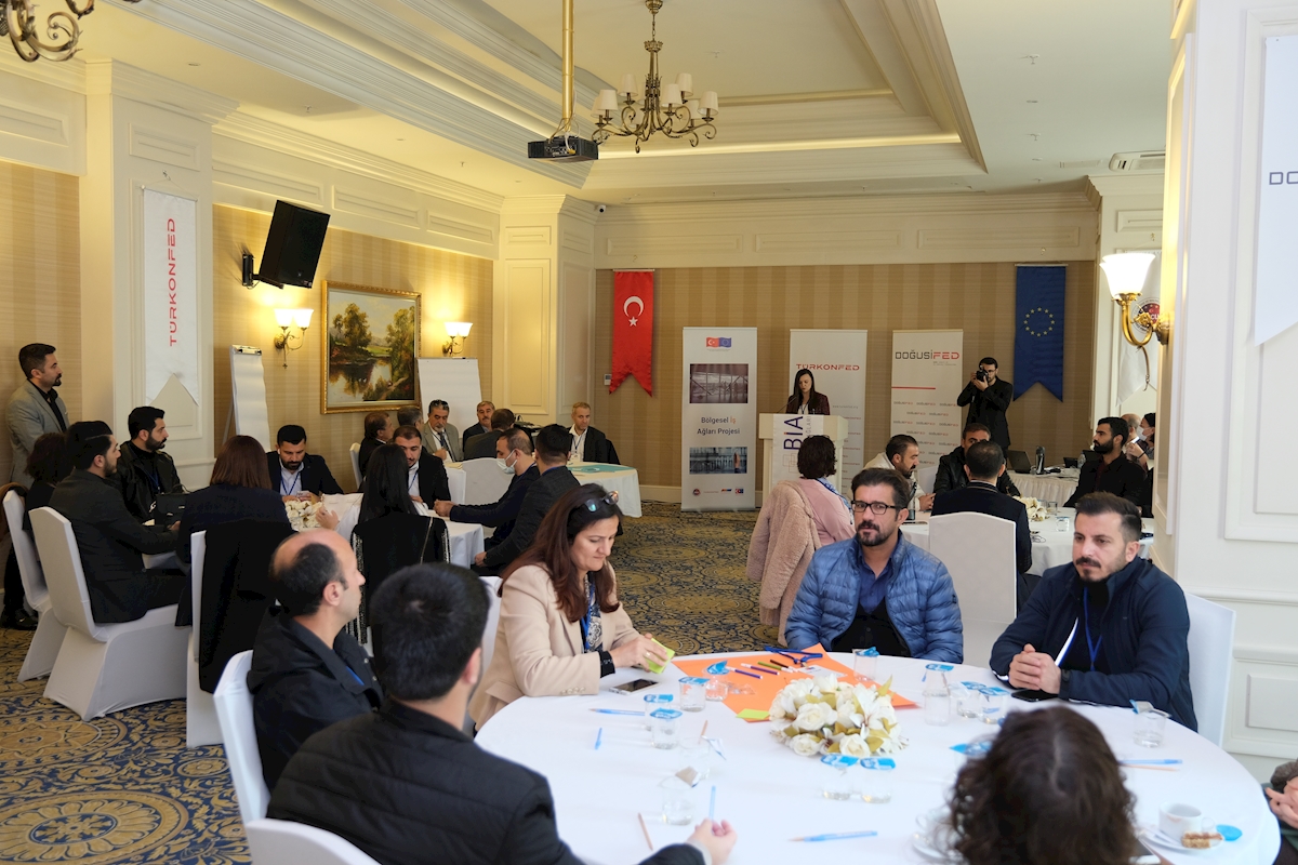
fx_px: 1118
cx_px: 649
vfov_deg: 42.3
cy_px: 432
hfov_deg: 60.3
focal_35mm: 31
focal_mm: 20.6
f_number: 2.8
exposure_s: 1/60
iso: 800
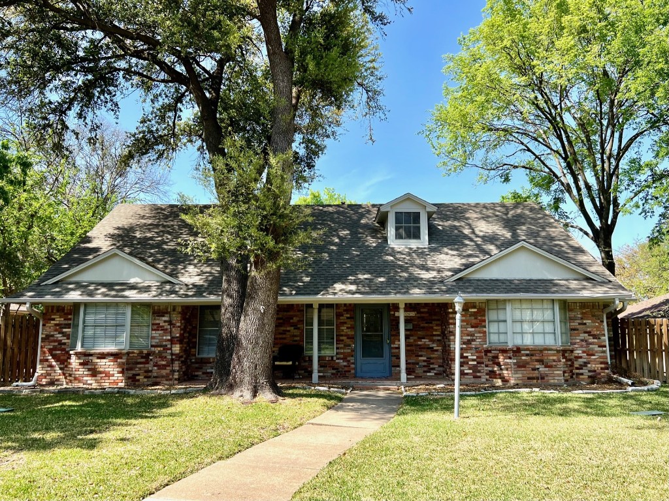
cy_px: 250
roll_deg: -1.7
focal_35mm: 26
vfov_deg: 53.1
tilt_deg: +7.8
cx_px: 334
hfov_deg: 67.3
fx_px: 502
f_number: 1.5
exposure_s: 1/1838
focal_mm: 5.7
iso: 50
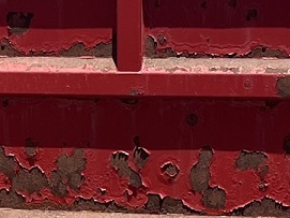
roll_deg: +1.2
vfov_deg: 7.6
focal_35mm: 192
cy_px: 351
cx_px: 27
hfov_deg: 10.3
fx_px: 1608
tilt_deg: -18.4
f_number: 1.6
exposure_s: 1/2755
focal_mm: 5.1
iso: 50
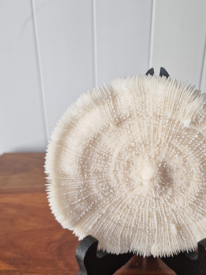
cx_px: 145
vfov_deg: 52.2
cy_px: 167
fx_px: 278
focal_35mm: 35
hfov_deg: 40.0
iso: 50
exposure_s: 1/180
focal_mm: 6.4
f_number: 1.8
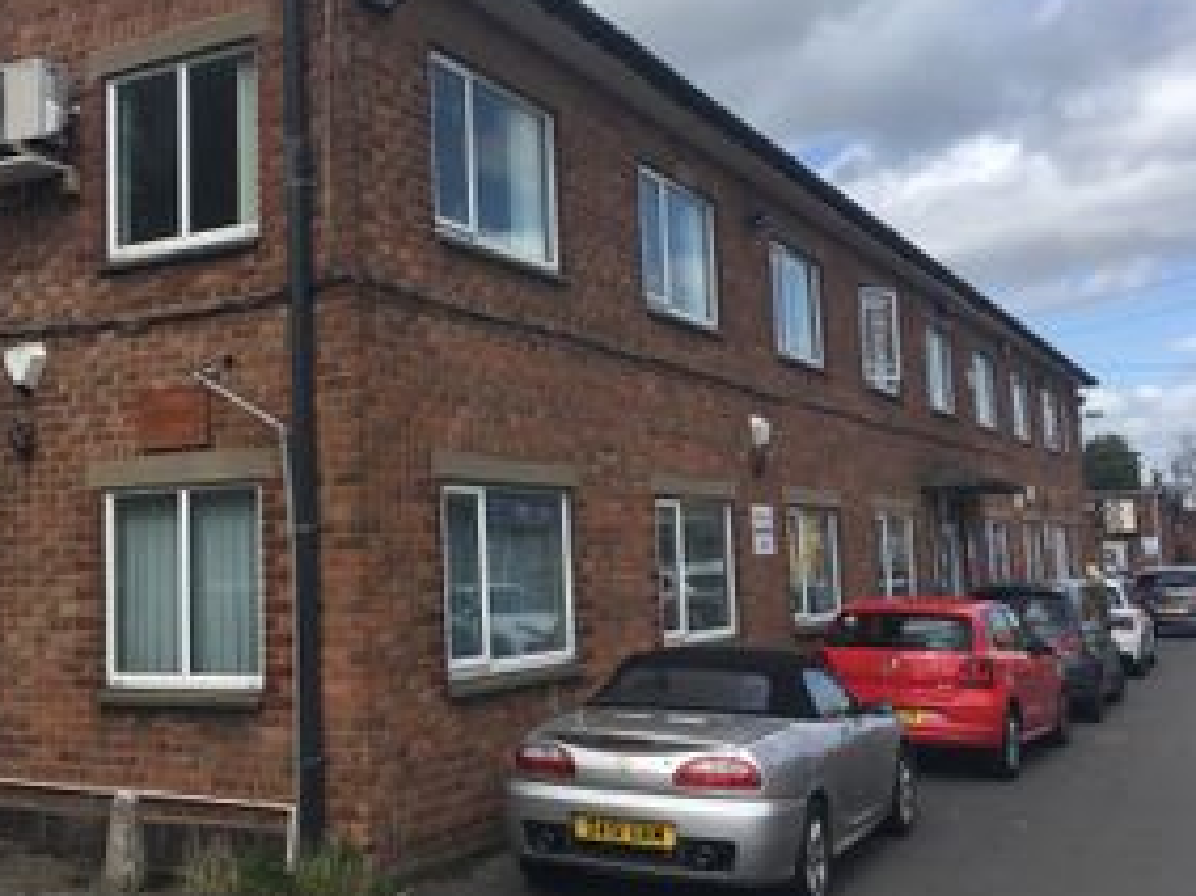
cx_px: 385
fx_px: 1416
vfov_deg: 35.0
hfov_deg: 45.0
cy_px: 376
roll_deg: +0.8
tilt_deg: +9.5
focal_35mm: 41
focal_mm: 4.15
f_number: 2.2
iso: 25
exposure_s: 1/1508
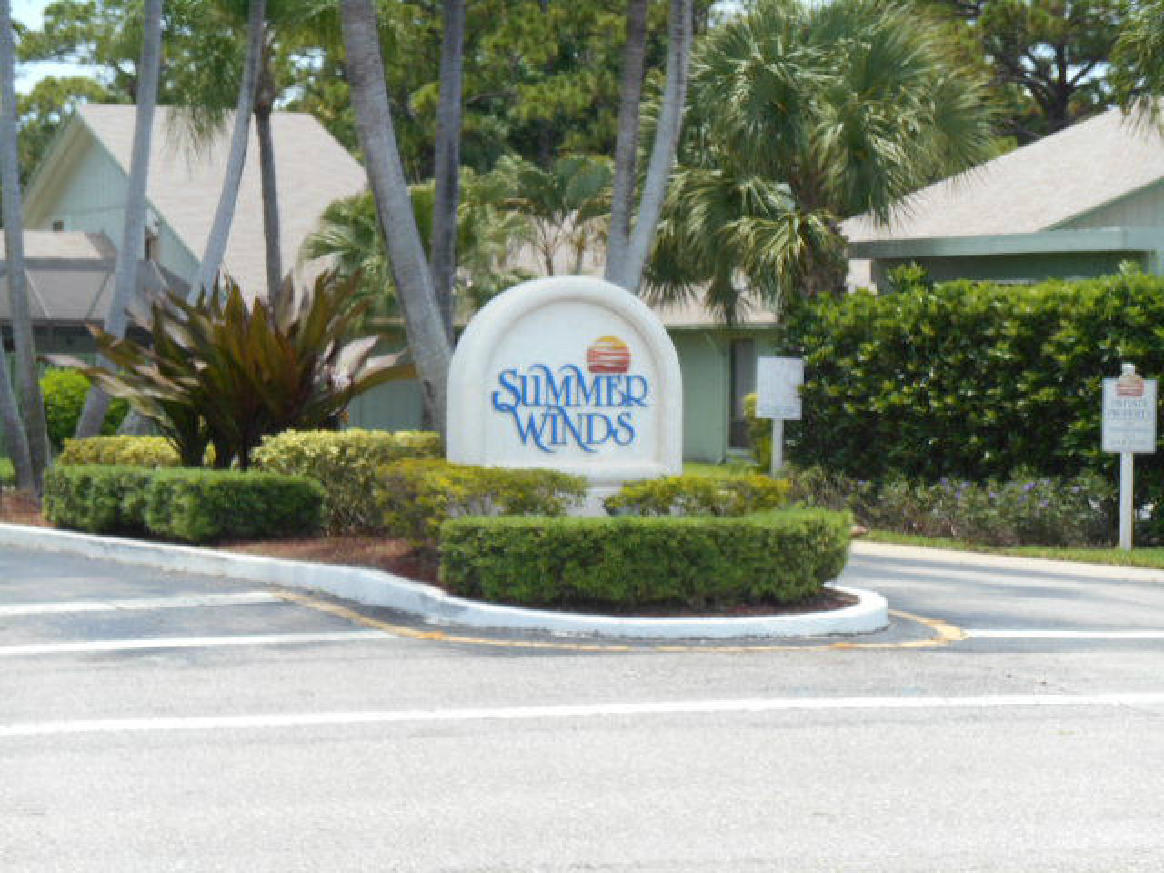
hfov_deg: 18.7
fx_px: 3531
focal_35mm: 105
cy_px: 436
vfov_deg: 14.1
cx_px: 582
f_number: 5.1
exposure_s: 1/250
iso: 110
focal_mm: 18.8
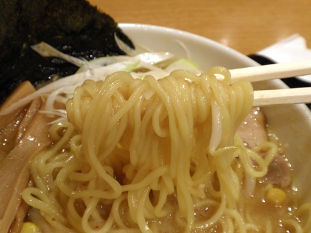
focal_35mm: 52
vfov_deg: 28.0
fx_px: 467
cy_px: 116
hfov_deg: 36.8
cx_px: 156
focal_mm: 9.1
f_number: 4.3
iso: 100
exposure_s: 1/10
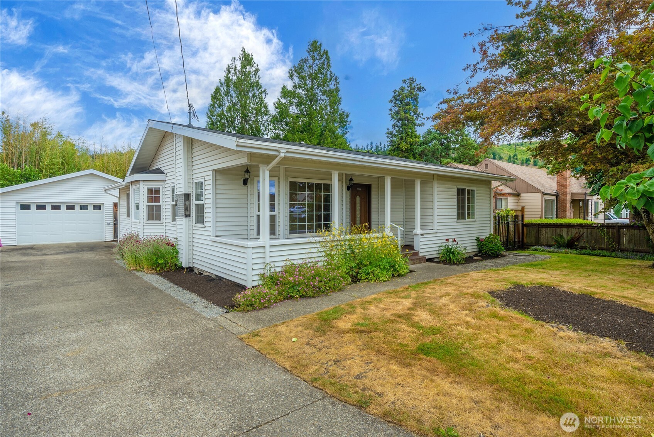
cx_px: 327
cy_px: 218
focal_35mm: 18
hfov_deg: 90.0
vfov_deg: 67.4
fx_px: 327
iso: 80
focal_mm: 18
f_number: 7.1
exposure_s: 1/125
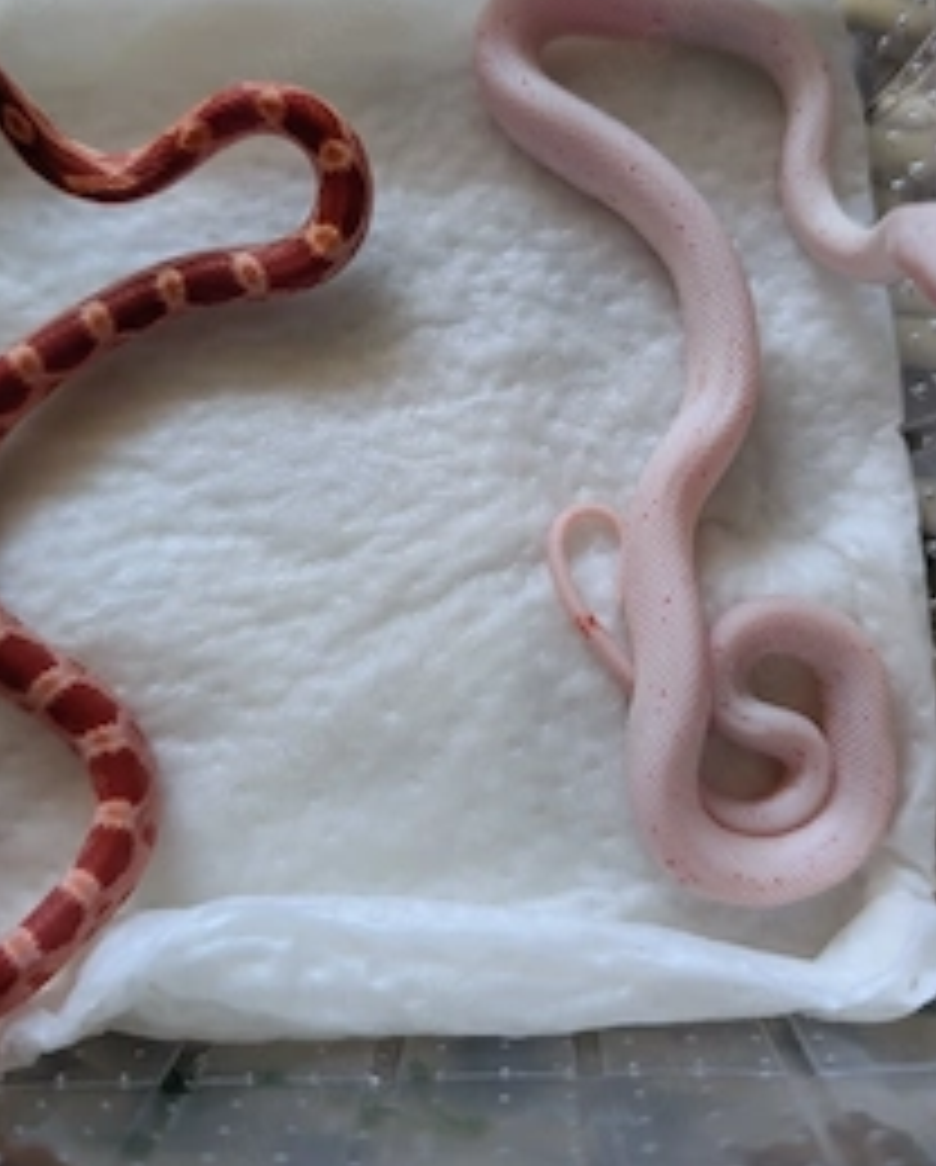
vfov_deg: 49.5
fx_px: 1244
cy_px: 410
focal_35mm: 36
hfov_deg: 41.2
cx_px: 446
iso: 130
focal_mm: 6.9
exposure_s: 1/62.5
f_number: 1.68
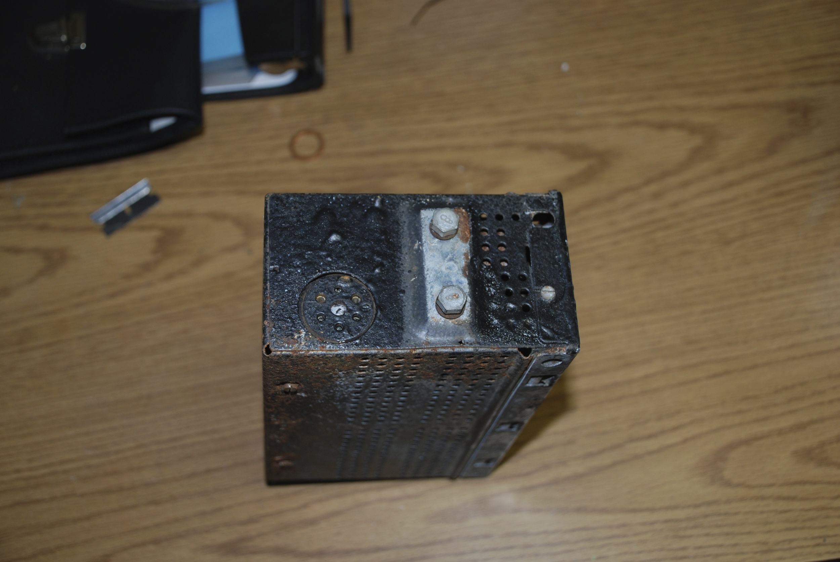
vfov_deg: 29.0
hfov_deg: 42.3
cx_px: 420
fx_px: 1086
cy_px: 281
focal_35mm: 46
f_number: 4.2
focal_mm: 31
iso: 200
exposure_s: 1/60
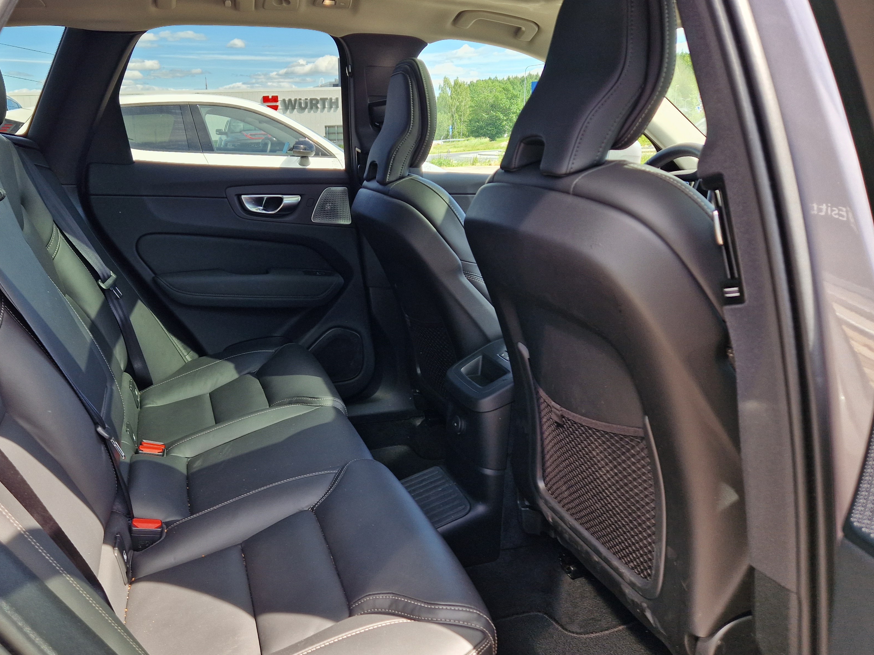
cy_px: 314
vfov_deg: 48.2
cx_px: 332
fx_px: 732
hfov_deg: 60.9
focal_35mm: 29
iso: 50
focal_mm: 5.4
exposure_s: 1/180
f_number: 1.8
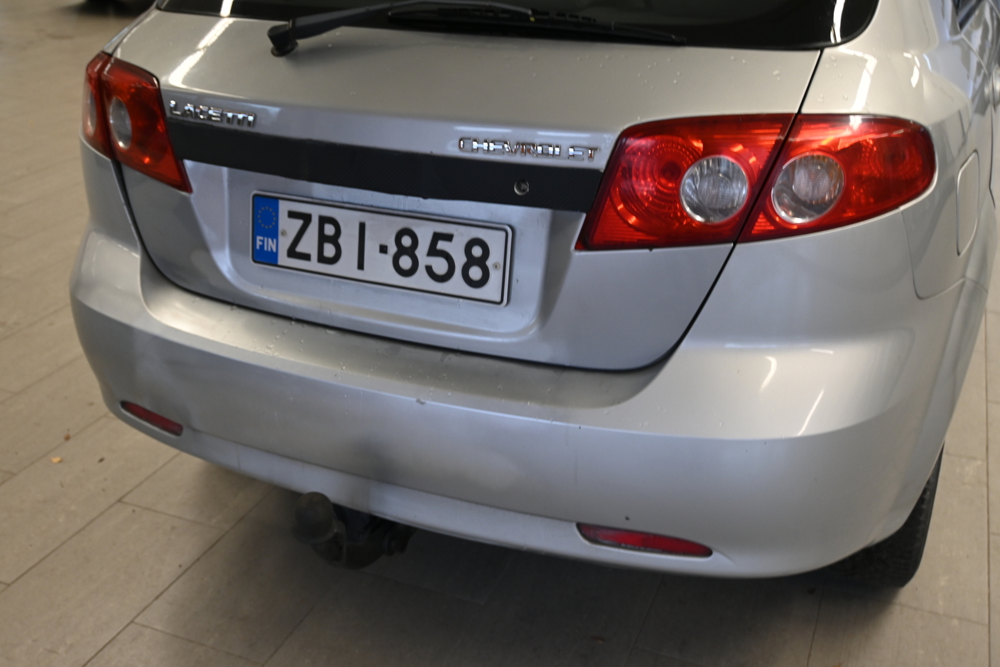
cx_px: 500
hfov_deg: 53.1
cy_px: 334
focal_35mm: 36
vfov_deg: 36.9
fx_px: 1000
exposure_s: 1/40
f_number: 4.2
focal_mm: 24
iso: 320
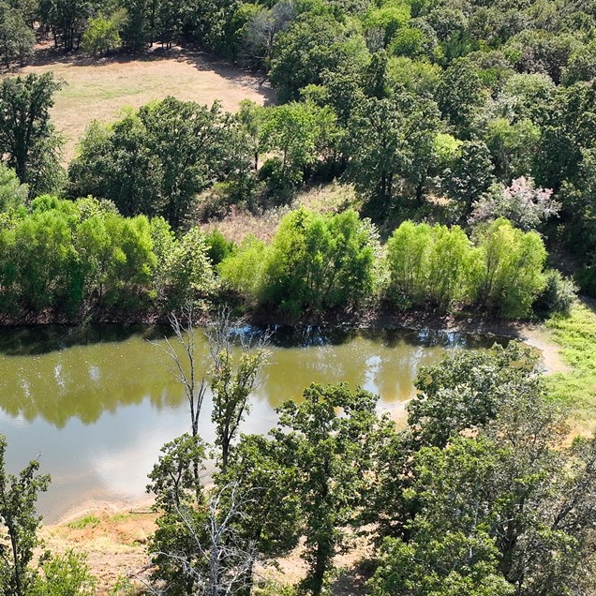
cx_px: 43
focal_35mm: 64
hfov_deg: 25.9
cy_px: 383
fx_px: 1247
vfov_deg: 26.8
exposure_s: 1/2500
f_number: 2.8
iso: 210
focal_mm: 12.3
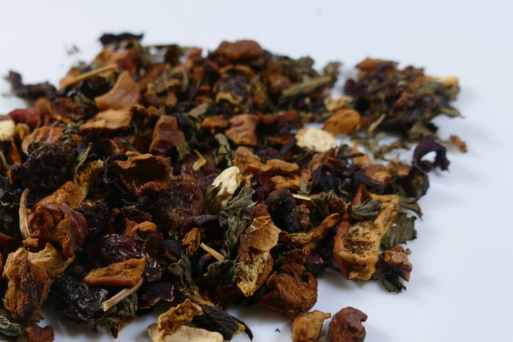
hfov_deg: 39.8
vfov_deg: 27.1
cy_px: 262
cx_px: 168
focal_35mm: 49
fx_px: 698
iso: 200
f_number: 3
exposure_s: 1/80
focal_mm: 11.1
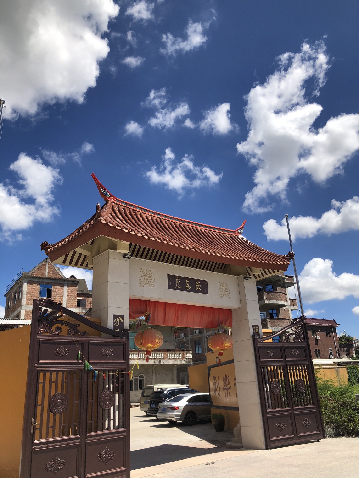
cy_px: 239
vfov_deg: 63.4
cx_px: 180
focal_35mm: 28
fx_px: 387
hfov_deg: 49.7
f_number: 1.8
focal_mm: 4
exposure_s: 1/2404
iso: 20
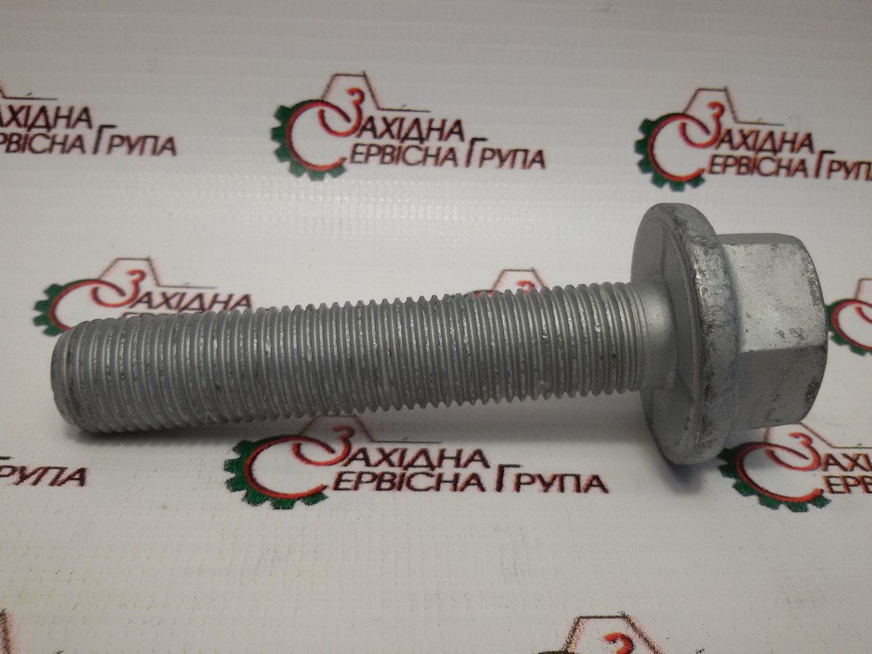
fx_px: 781
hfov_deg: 58.4
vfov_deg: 45.4
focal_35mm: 31
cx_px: 436
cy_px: 327
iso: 50
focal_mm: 2.93
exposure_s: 1/100
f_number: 2.4
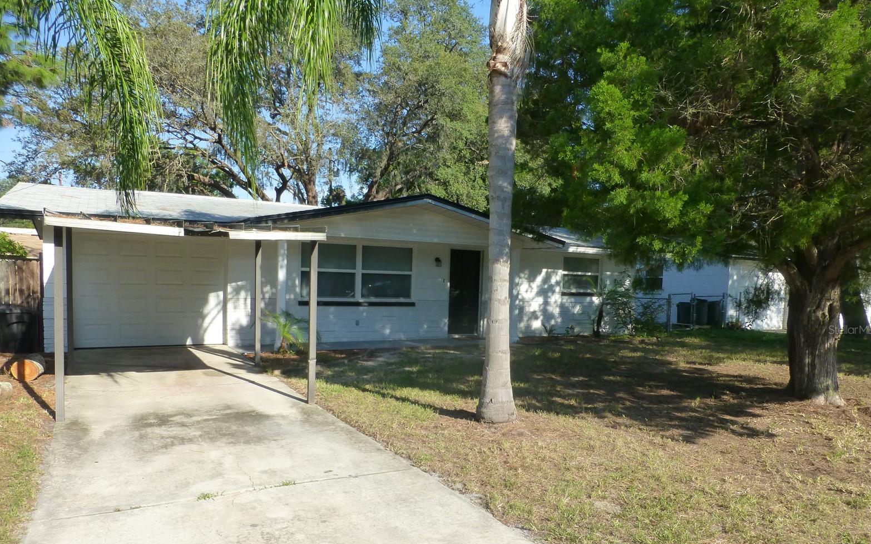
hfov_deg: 70.4
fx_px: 617
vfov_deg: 47.3
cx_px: 436
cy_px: 329
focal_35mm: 26
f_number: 4
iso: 160
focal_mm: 4.3
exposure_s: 1/500
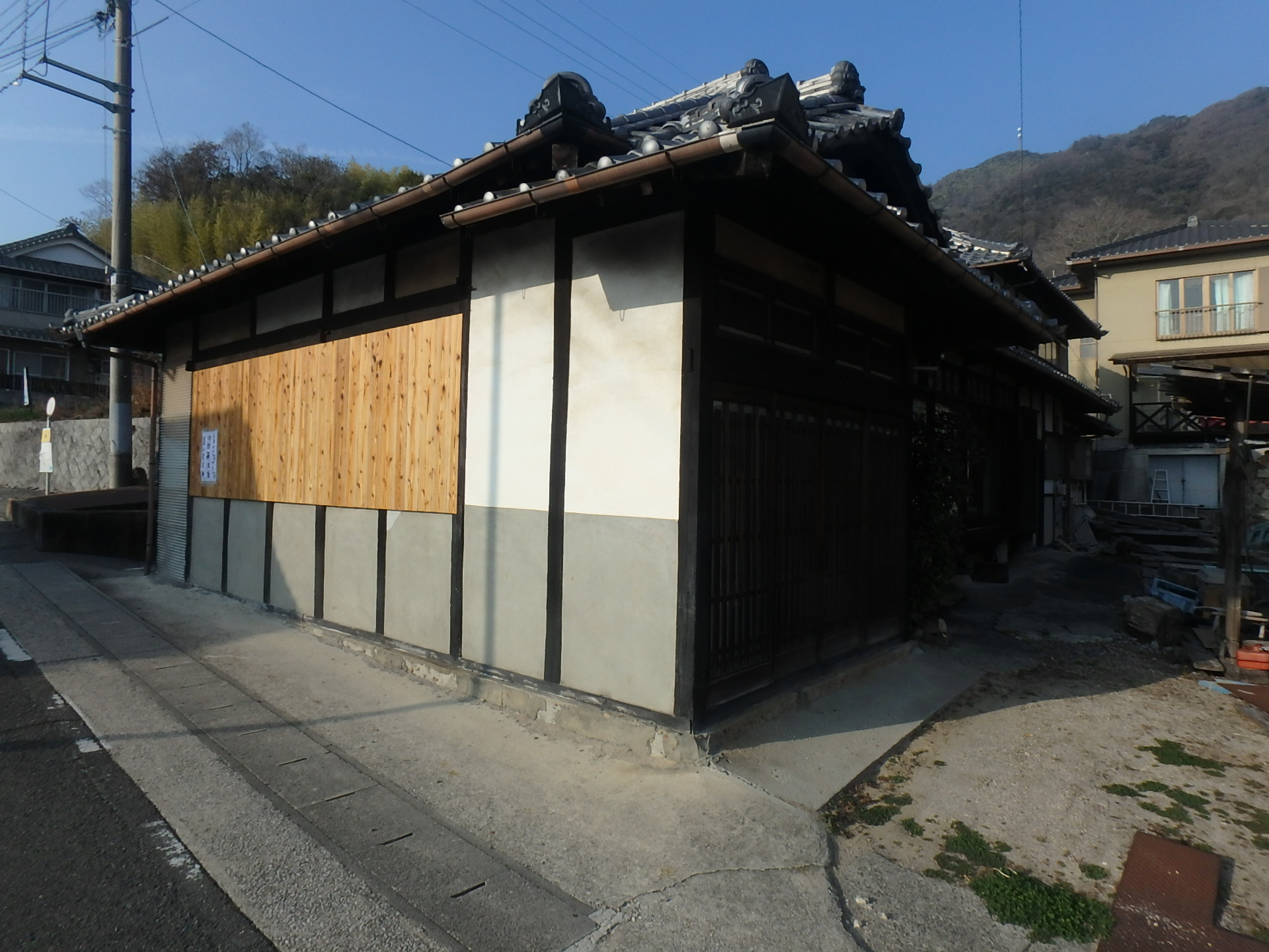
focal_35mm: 21
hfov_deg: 79.0
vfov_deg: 63.4
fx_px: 770
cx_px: 634
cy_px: 476
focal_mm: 3.7
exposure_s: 1/500
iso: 125
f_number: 6
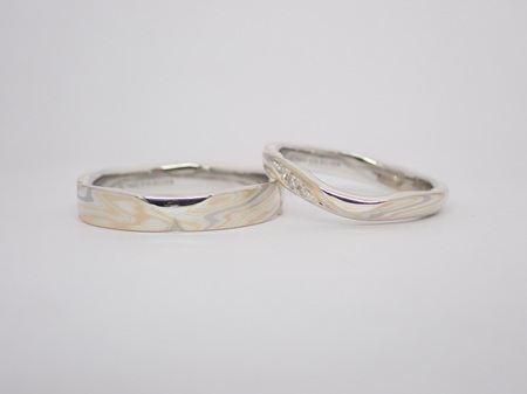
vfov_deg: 19.1
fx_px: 1172
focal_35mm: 77
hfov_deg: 25.3
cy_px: 197
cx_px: 264
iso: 200
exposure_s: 1/100
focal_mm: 13.65
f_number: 4.1
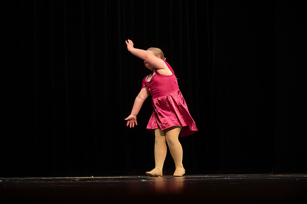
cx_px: 154
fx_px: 937
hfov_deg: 18.6
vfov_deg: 12.4
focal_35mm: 110
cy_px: 102
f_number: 3.2
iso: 1600
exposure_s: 1/200
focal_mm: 110
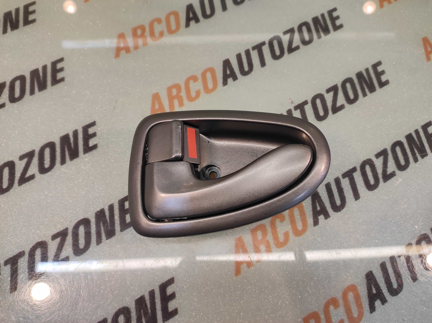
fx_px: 212
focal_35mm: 17
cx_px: 216
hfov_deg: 91.1
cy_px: 162
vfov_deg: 74.7
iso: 87
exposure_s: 1/33
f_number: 1.79
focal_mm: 4.74
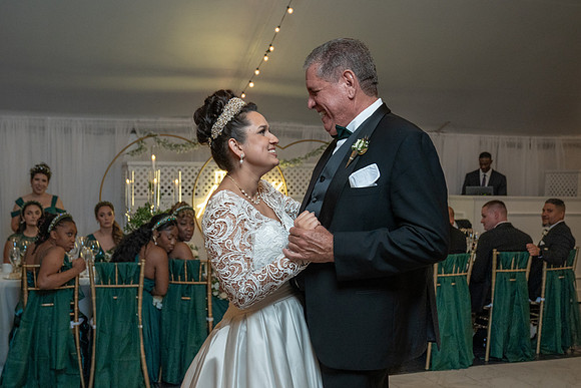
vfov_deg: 31.9
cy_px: 229
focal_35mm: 42
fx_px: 676
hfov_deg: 46.4
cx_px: 265
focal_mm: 32
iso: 2000
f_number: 4
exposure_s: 1/200
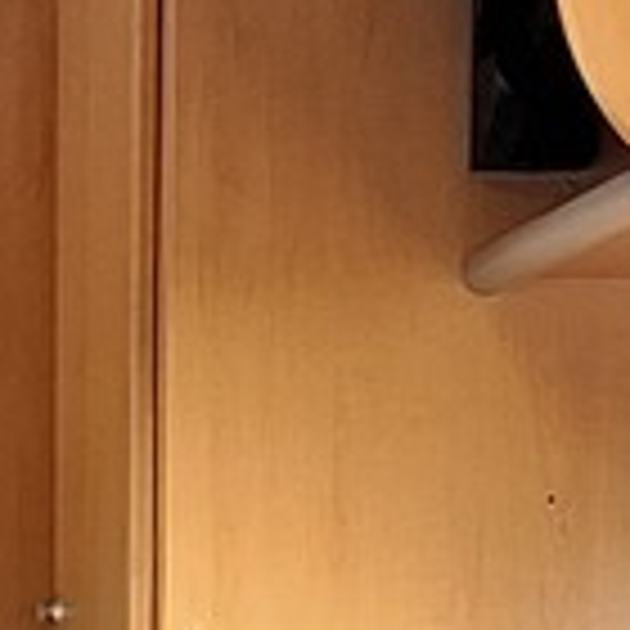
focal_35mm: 118
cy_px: 940
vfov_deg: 13.9
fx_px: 2430
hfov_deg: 13.9
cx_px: -320
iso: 40
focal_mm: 1.74
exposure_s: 1/60
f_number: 2.2
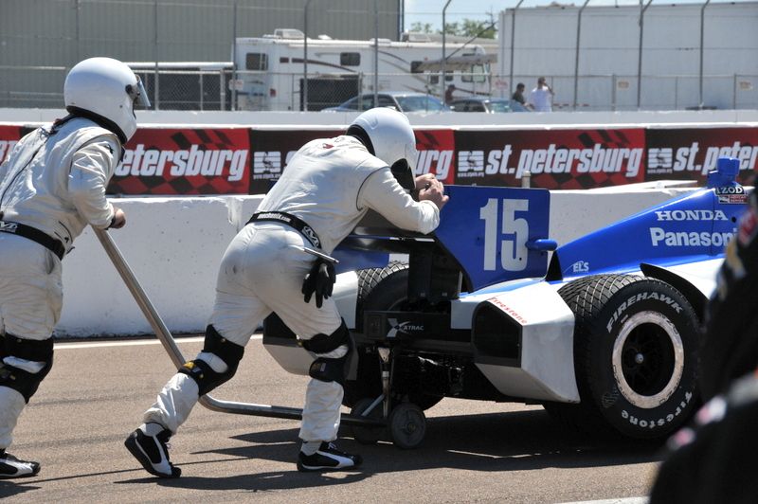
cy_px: 252
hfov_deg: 13.1
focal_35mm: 158
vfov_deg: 8.7
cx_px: 379
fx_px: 3313
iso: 400
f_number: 10
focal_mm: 105
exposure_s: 1/1250
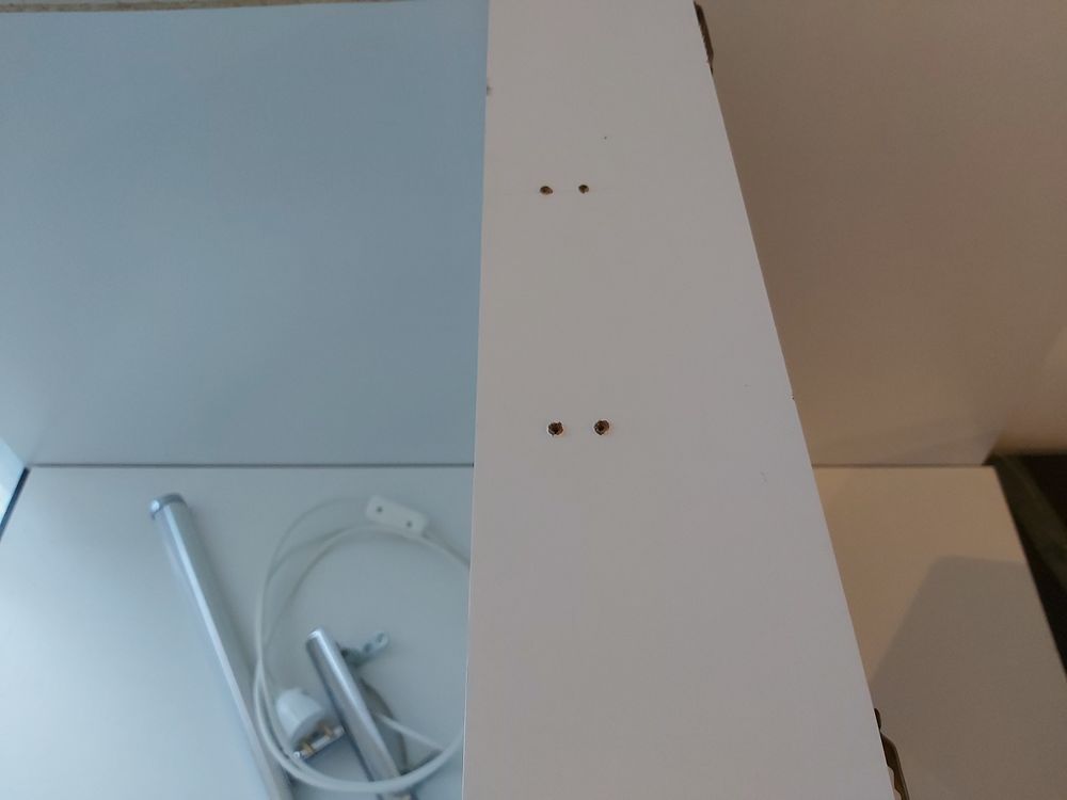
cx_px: 534
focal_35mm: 26
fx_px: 801
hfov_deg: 67.3
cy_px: 400
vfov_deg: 53.1
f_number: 1.7
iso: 250
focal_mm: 3.92
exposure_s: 1/60
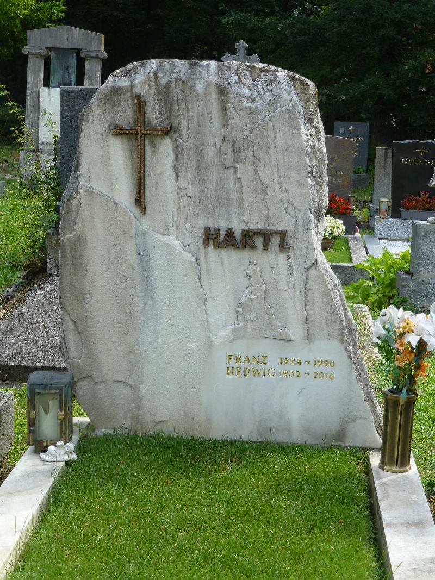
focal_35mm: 66
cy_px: 290
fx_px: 1106
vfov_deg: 29.4
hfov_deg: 22.2
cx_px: 218
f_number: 4.9
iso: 125
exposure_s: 1/250
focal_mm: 11.7
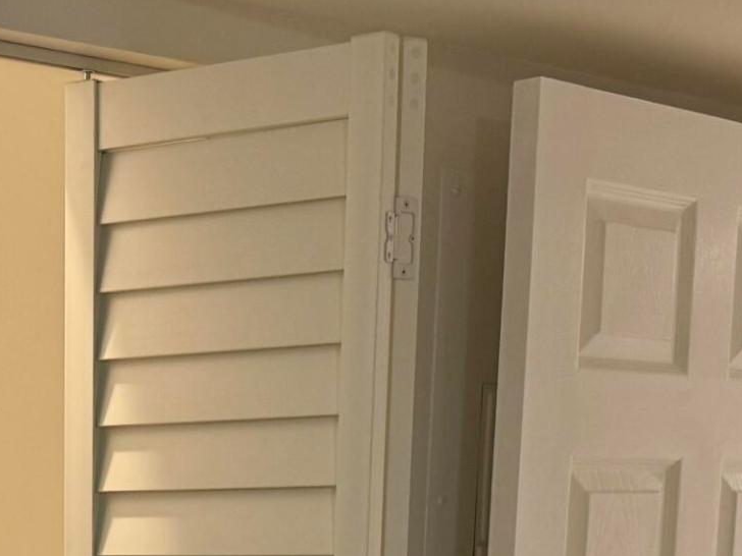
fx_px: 2036
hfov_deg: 20.0
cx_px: -14
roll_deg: +0.0
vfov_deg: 14.3
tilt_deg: -9.8
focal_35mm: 95
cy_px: 902
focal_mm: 6.76
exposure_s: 1/60
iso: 125
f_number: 1.78
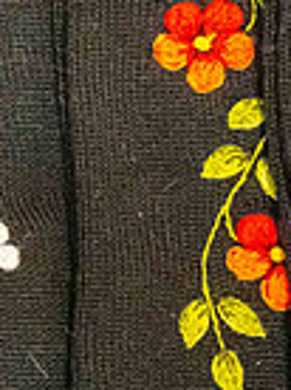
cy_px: 83
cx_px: -583
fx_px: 1923
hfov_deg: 7.6
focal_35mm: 171
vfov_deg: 11.5
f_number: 5.6
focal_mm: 38
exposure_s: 1/160
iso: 12800
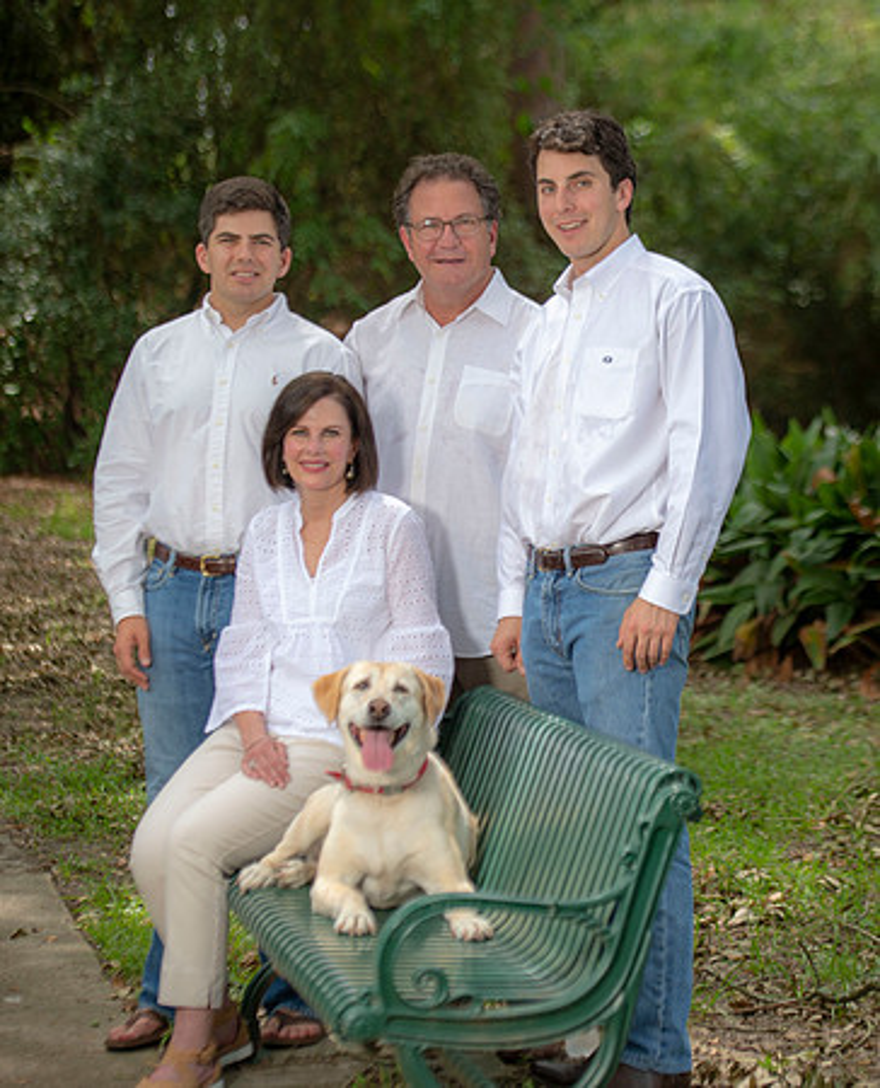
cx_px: 586
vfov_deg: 15.1
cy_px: 546
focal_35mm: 127
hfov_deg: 12.2
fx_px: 4102
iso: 100
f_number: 3.2
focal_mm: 90
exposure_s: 1/125
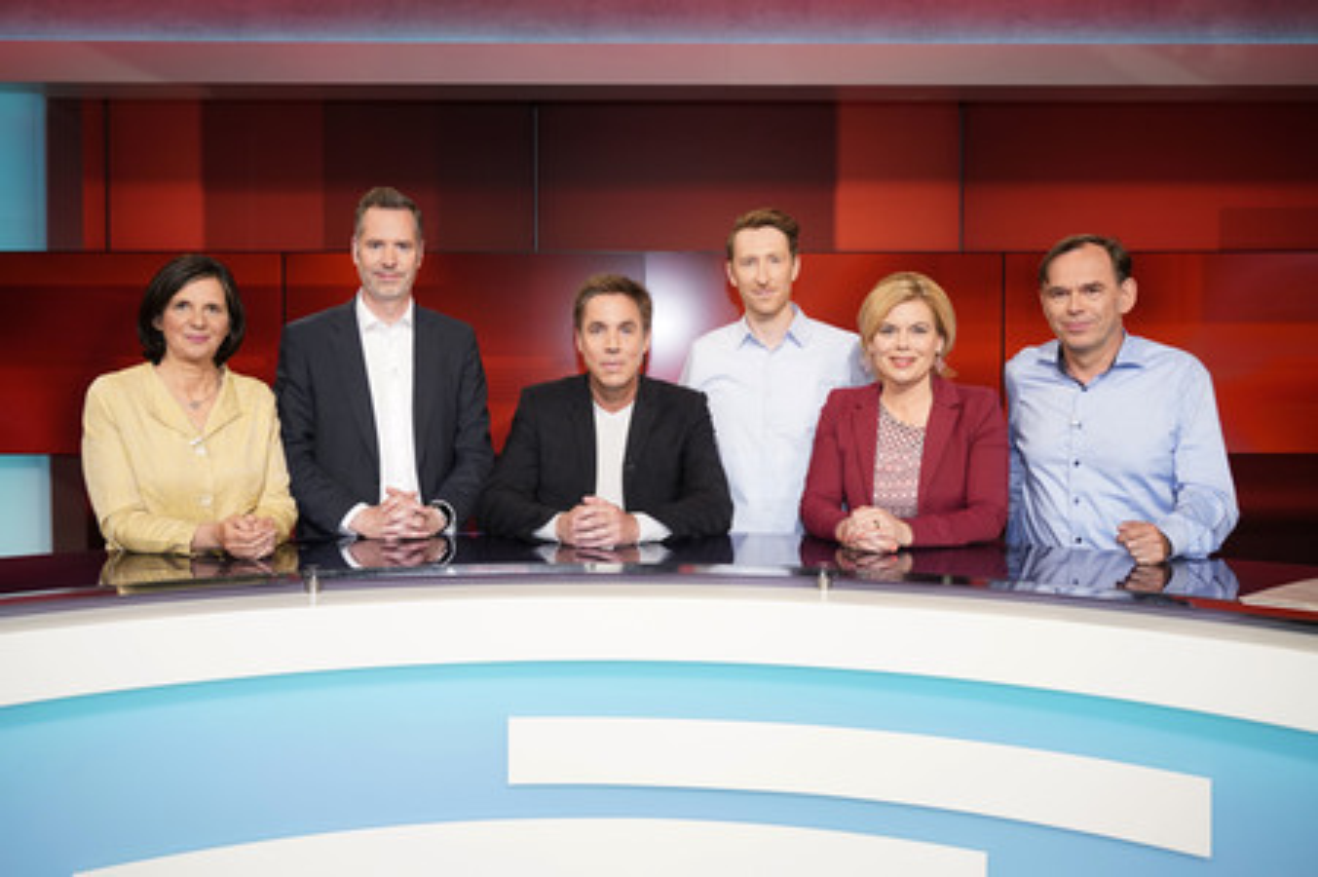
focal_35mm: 31
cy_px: 438
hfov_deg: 60.3
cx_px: 659
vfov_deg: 42.3
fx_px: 1134
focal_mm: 31
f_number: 5
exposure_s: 1/160
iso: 2000
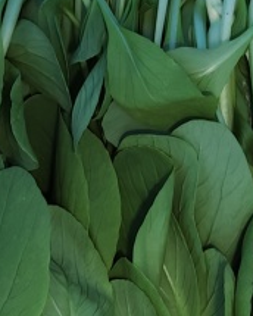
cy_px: 290
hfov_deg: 9.0
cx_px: 103
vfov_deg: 11.2
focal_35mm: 171
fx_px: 1601
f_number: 1.44
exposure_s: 1/17.3
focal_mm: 6.68
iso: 1600
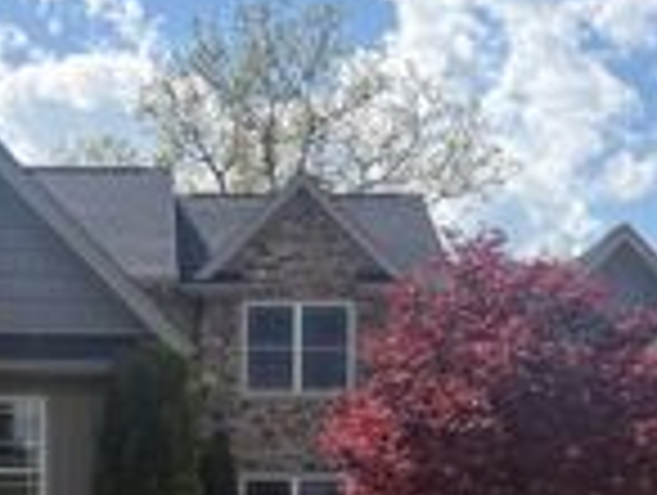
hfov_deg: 21.7
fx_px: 1692
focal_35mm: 89
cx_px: 130
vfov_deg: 15.9
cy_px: 632
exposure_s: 1/4065
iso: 64
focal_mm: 5.96
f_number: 1.6
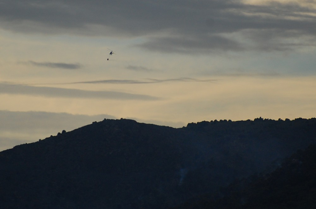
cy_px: 104
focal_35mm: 450
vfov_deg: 3.0
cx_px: 158
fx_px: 3943
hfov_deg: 4.6
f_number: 5.6
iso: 400
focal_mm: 300
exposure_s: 1/3200
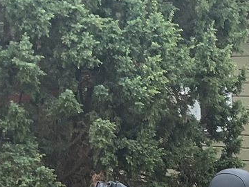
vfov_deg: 10.8
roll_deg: -2.0
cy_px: 330
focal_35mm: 129
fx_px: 928
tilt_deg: -13.4
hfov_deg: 14.1
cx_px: 395
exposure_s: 1/234
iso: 16
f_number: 1.8
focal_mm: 3
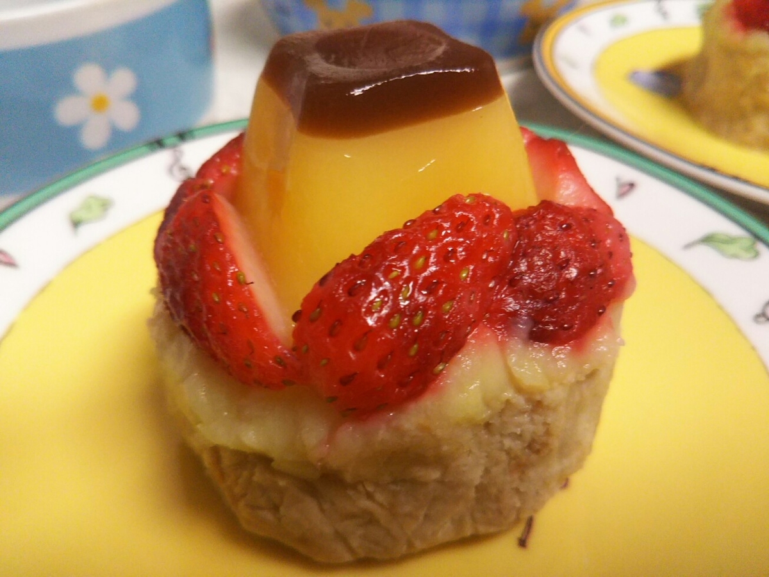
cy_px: 288
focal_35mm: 30
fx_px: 666
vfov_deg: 46.8
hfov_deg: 60.0
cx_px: 384
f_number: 2.2
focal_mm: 4
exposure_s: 1/33
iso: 200
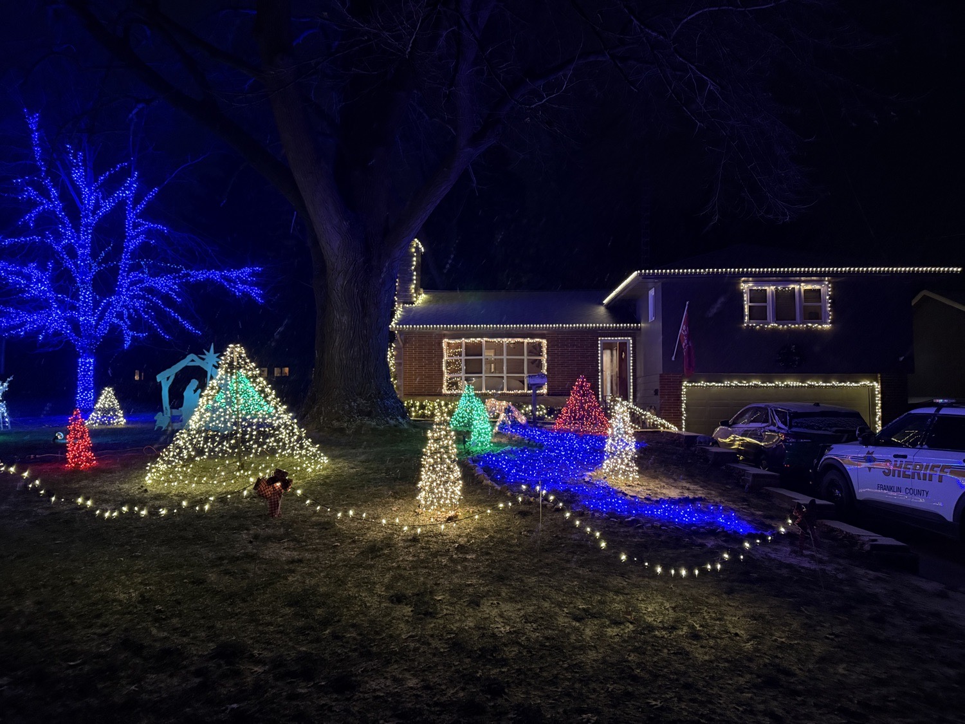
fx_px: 669
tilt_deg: +2.6
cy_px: 362
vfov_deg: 56.8
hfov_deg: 71.6
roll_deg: +0.6
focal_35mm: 24
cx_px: 482
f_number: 1.78
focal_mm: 6.76
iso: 1000
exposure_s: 1/30
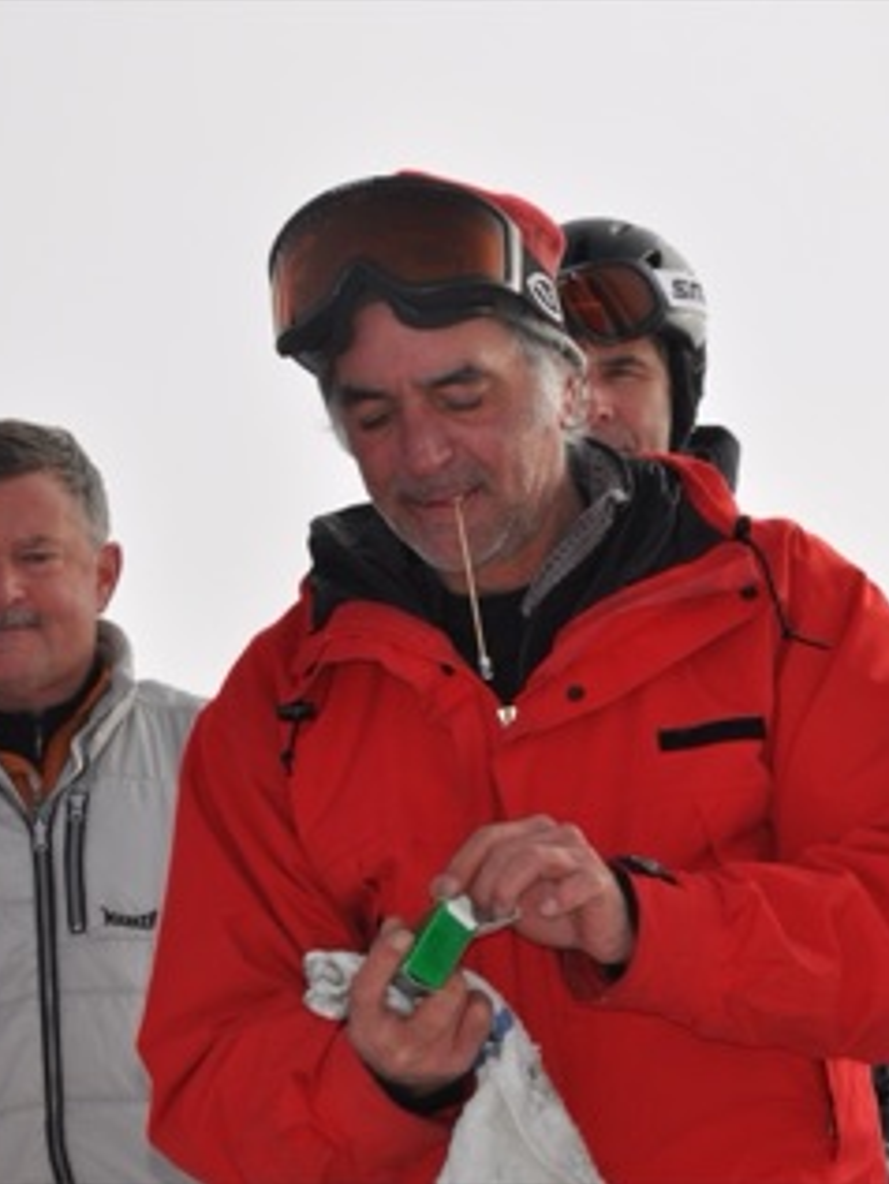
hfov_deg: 10.3
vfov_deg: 13.7
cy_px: 592
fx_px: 4928
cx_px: 661
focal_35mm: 144
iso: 200
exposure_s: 1/200
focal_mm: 66
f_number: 14
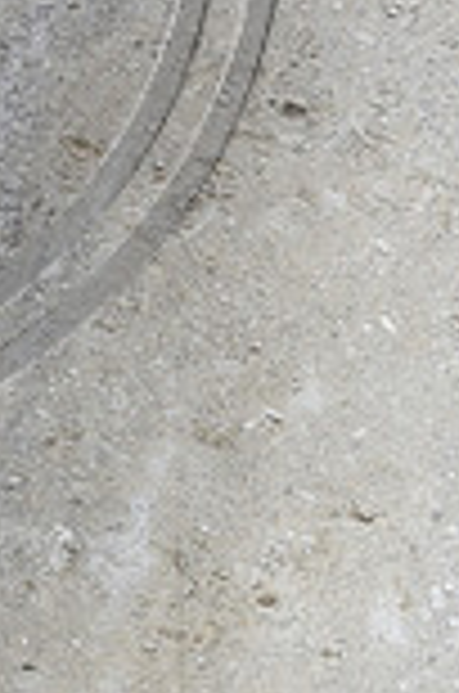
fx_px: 4495
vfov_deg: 8.7
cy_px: -194
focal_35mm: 234
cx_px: -369
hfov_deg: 5.7
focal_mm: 62
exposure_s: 1/800
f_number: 4.5
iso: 800
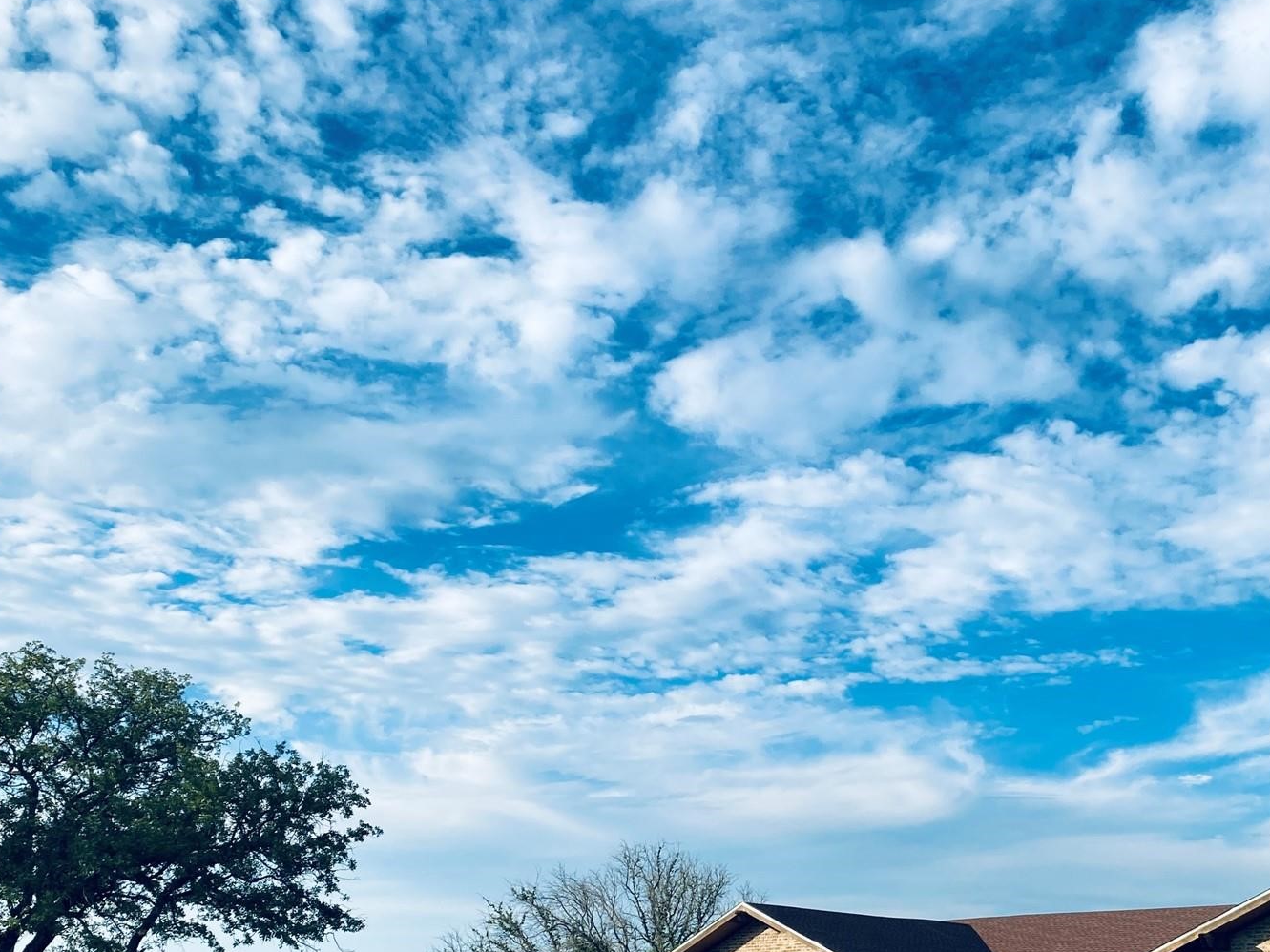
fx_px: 1467
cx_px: 795
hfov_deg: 46.4
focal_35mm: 40
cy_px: 642
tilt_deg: +15.2
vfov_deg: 35.6
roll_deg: -0.9
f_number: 1.8
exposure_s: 1/1754
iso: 32
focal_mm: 4.25
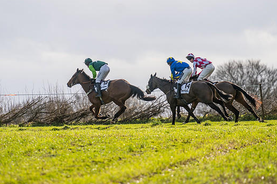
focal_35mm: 512
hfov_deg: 4.0
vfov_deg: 2.7
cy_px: 84
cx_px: 127
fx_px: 3937
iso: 200
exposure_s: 1/1600
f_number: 4
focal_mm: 280
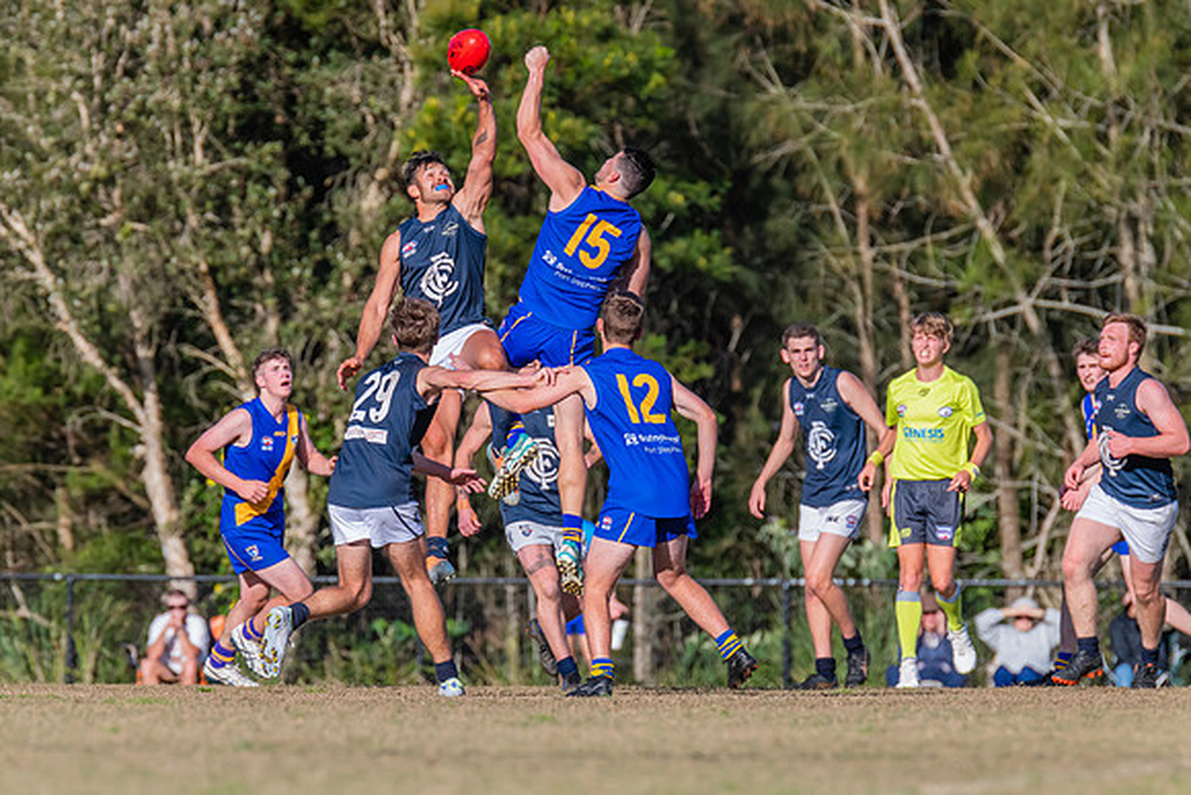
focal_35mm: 471
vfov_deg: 2.9
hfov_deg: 4.4
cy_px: 388
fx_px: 15574
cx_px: 533
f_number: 8
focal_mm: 420
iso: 800
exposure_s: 1/2000
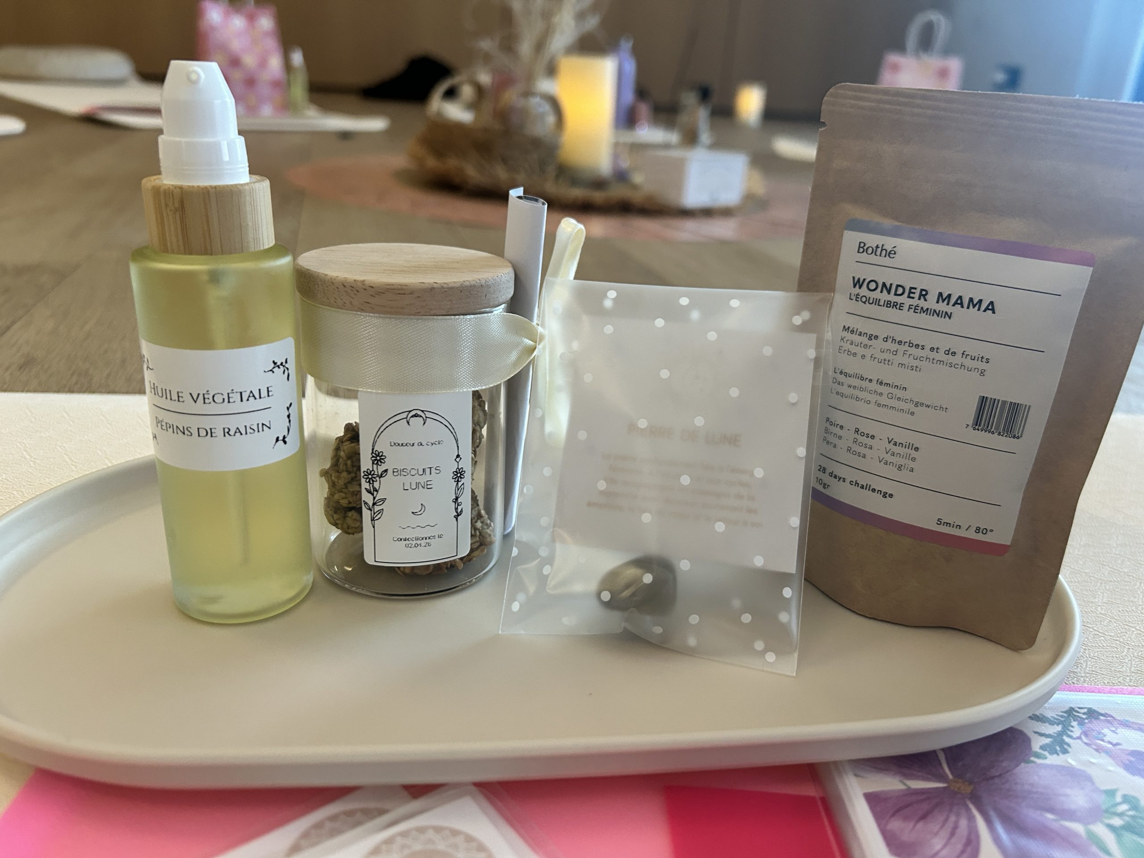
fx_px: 859
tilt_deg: -21.9
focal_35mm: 26
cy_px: 429
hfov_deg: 67.3
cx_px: 572
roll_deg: -3.8
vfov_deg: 53.1
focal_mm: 5.7
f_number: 1.5
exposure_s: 1/56
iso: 200
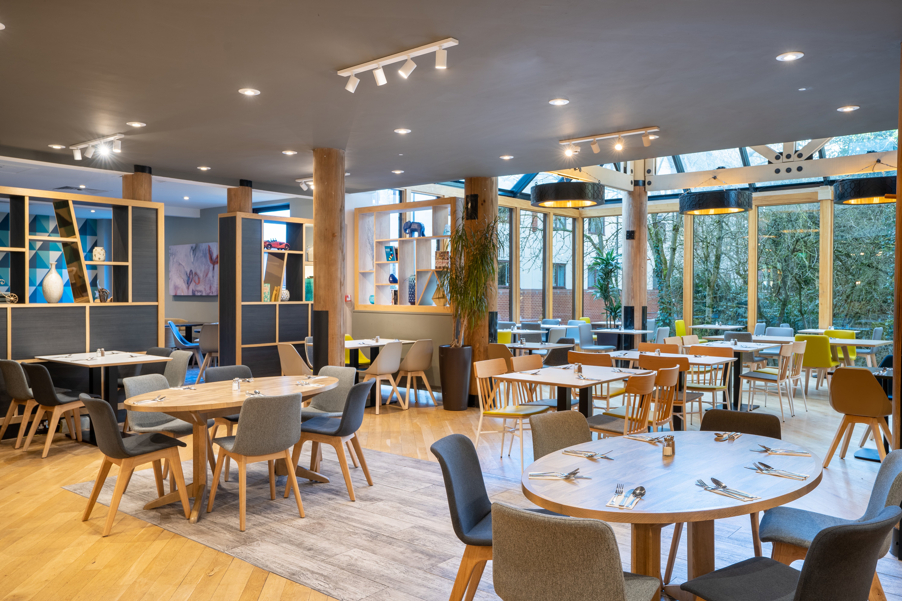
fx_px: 727
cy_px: 300
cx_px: 451
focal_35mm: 29
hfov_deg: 63.7
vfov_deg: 45.0
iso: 200
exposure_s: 1/10
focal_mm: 29
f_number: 9
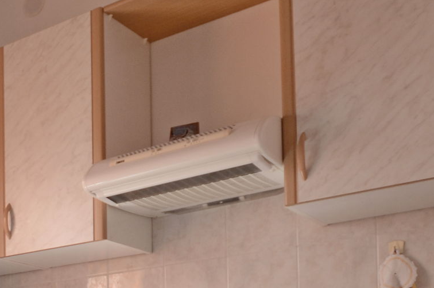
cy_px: 416
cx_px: -154
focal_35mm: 64
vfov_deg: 18.9
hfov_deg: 26.1
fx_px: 769
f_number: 3.5
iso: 320
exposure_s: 1/200
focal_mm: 11.5
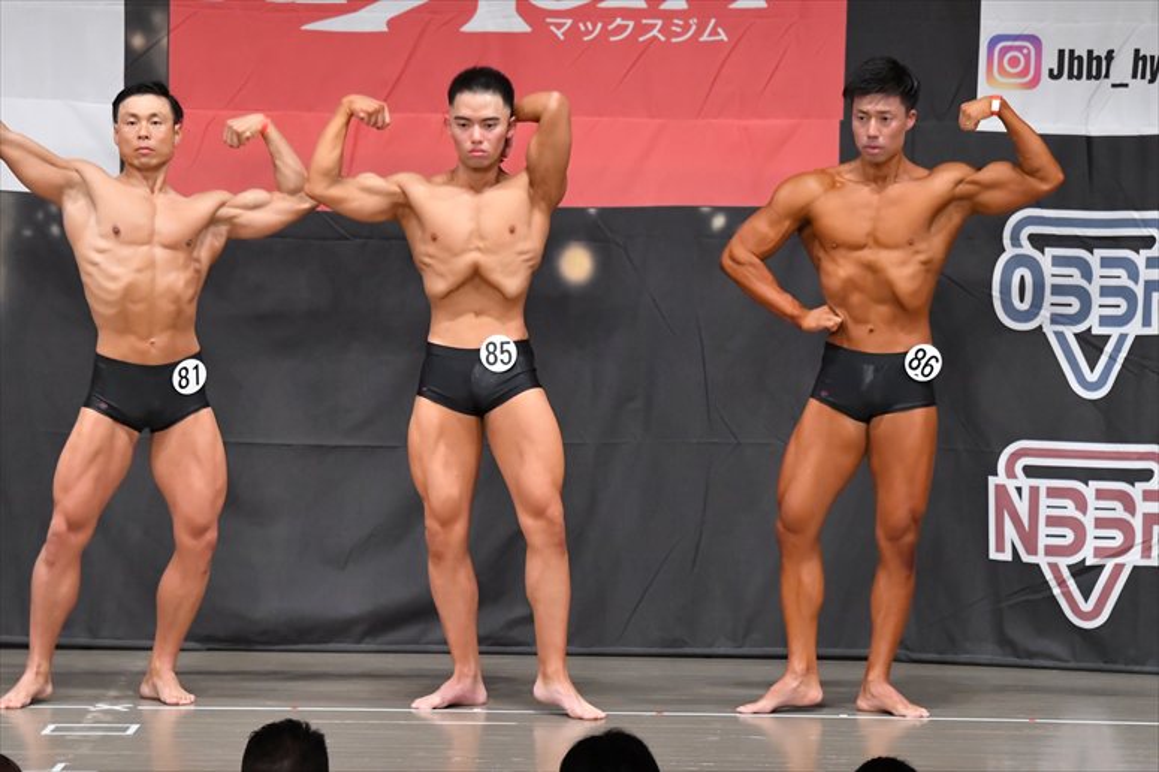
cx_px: 580
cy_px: 386
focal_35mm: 202
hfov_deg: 10.2
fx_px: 6500
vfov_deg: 6.8
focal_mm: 135
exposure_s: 1/400
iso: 6400
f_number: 5.6
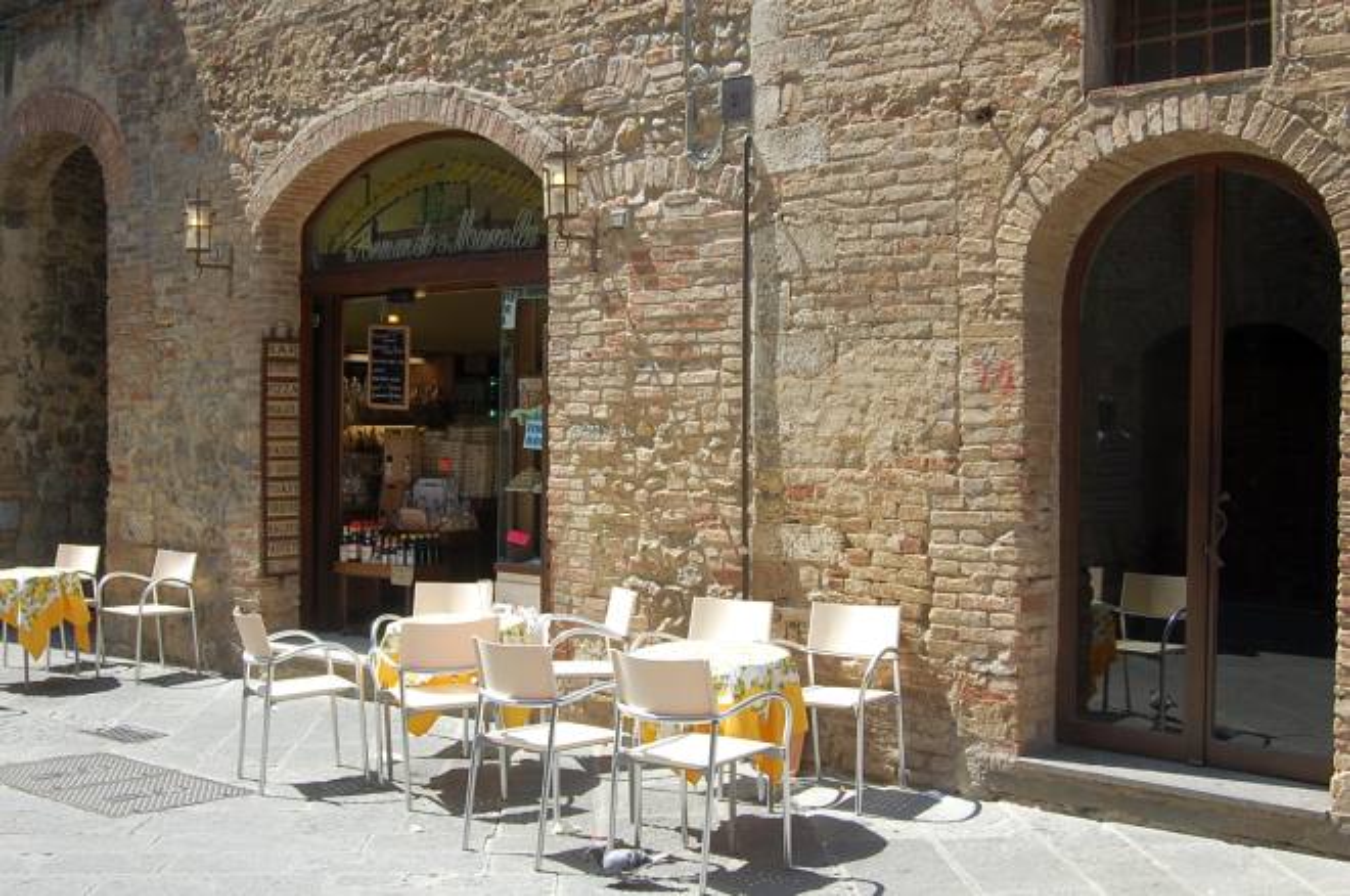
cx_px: 675
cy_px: 448
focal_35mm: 39
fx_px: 1460
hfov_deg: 49.6
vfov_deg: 34.1
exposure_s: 1/250
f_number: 10
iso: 400
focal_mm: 26
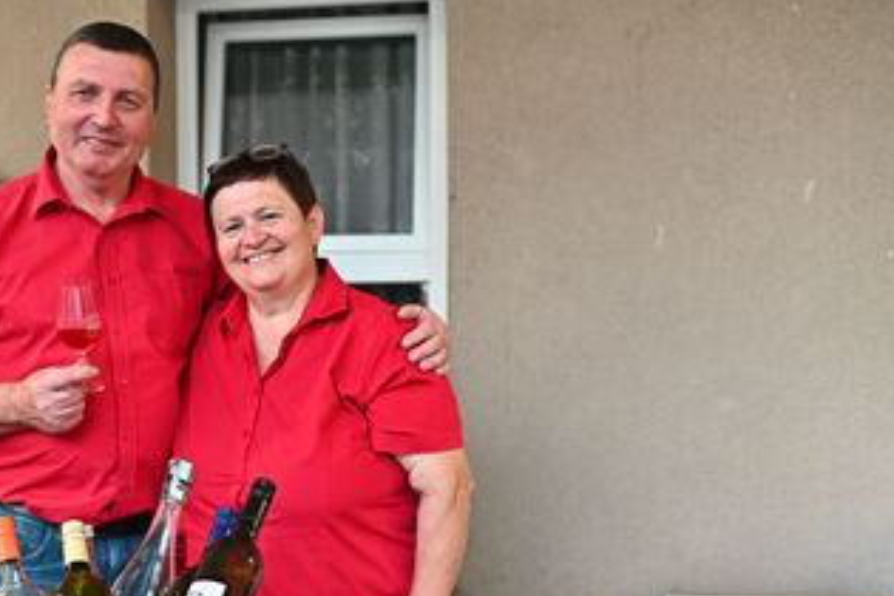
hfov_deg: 38.9
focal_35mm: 50
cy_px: 420
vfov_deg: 26.8
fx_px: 1242
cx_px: 267
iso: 2000
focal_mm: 35
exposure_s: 1/125
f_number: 3.2
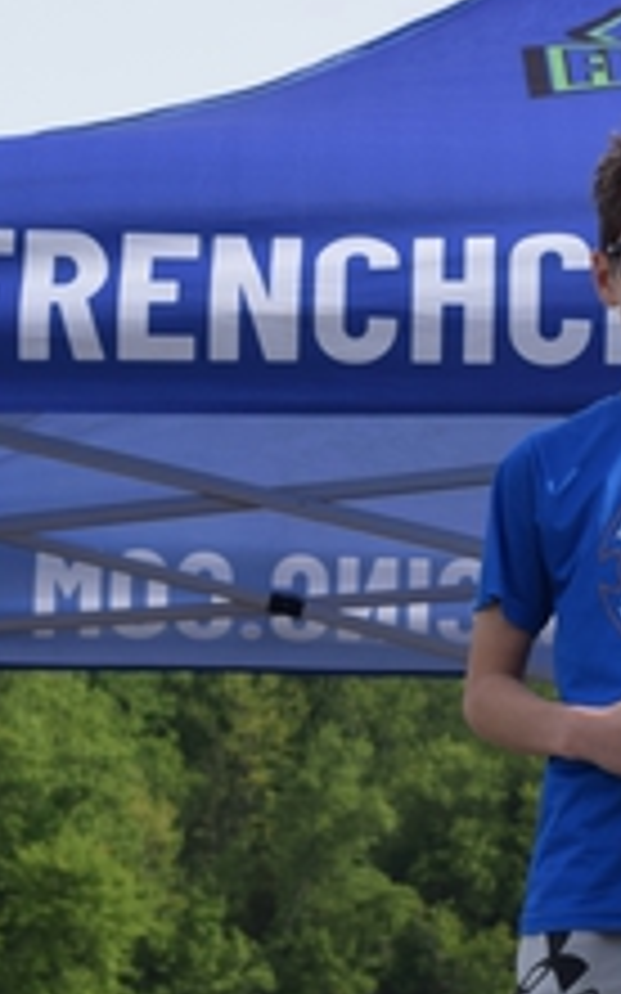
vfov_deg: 12.0
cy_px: 493
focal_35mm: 175
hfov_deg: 7.4
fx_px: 4742
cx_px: 819
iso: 200
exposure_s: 1/320
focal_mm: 46
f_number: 9
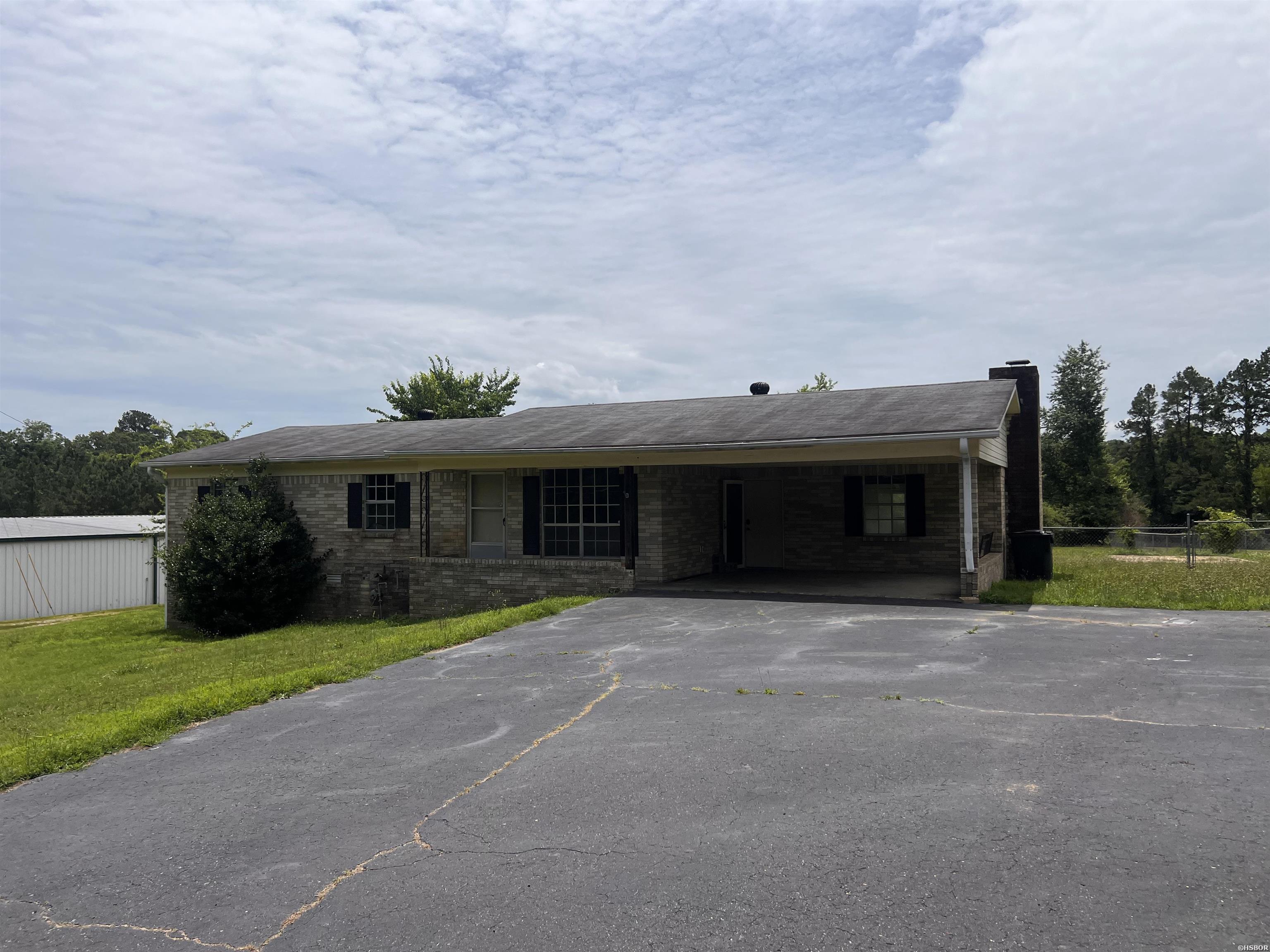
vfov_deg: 53.1
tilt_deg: +0.8
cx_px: 635
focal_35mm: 26
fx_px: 954
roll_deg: +0.0
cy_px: 476
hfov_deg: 67.3
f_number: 1.5
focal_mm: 5.7
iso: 50
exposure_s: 1/9434
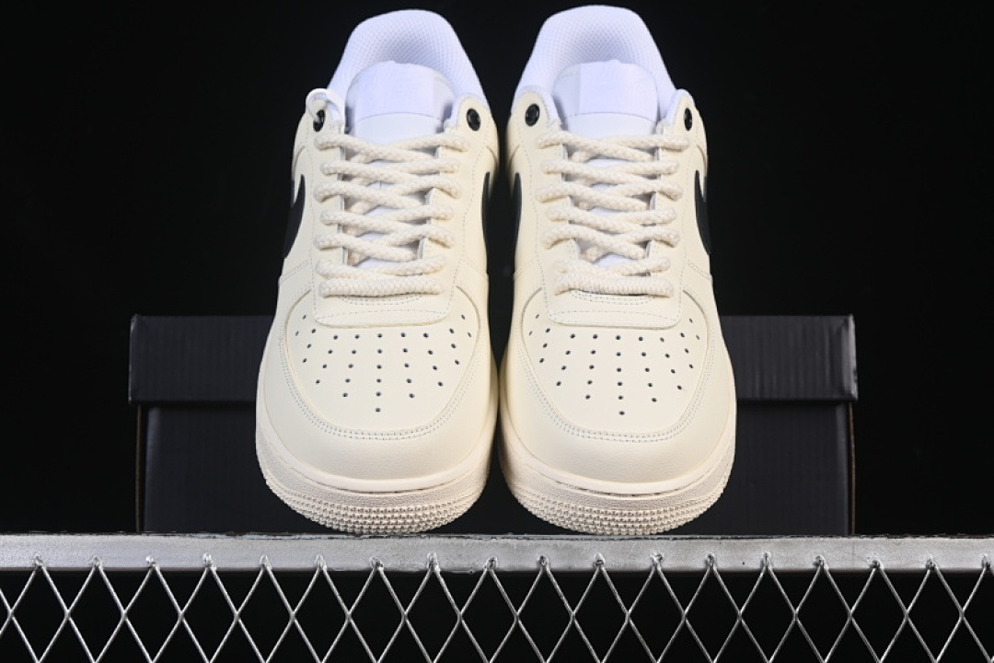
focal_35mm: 75
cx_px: 497
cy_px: 332
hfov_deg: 27.0
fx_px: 2071
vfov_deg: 18.2
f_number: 8
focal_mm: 50
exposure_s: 1/80
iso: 160
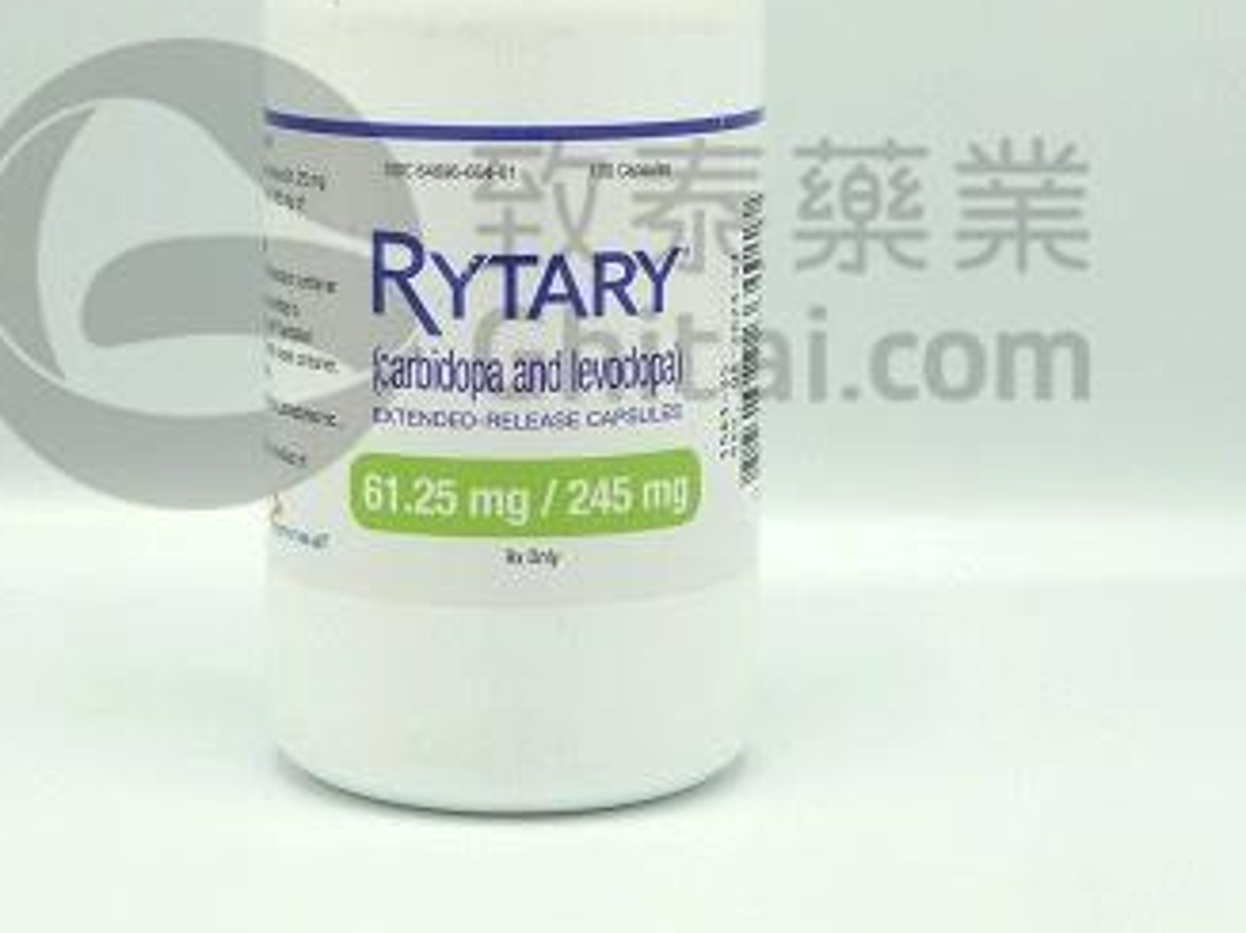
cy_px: 225
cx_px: 537
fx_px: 3958
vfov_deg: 13.4
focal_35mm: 110
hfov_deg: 17.9
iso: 100
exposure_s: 1/125
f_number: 2.8
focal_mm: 12.8
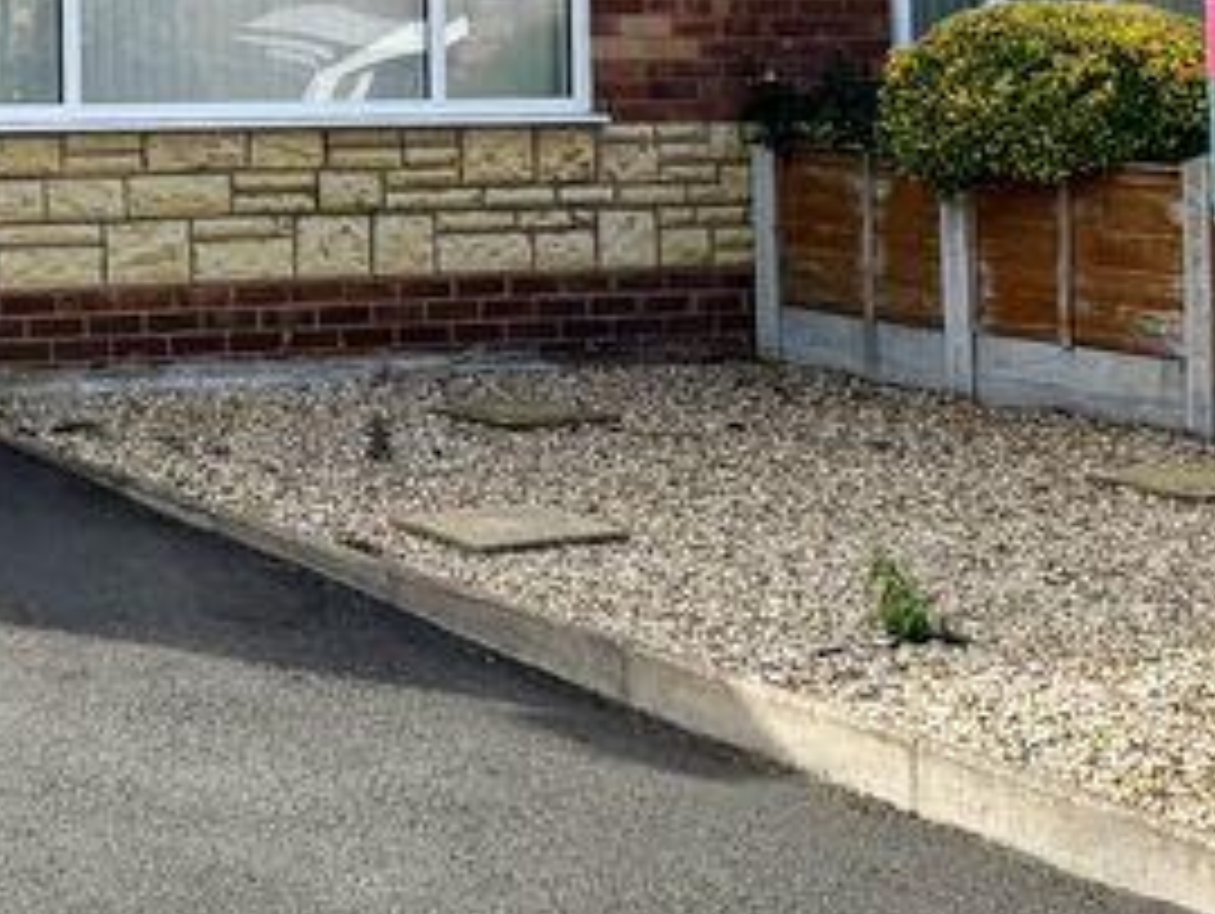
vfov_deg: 15.7
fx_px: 3197
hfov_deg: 20.5
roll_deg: +0.4
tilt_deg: +2.7
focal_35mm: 91
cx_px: -130
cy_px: -131
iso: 100
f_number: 1.78
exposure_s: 1/7353
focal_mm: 6.76
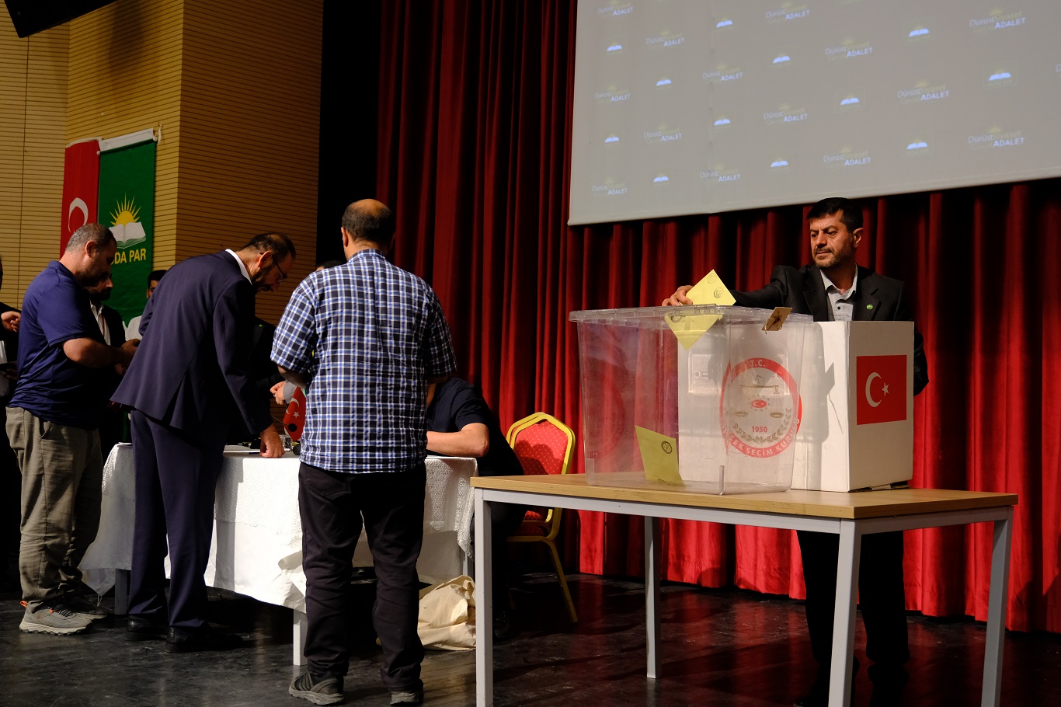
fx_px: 1208
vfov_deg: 32.6
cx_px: 530
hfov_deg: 47.4
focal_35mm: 41
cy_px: 354
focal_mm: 27.5
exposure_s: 1/80
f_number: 4
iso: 1600
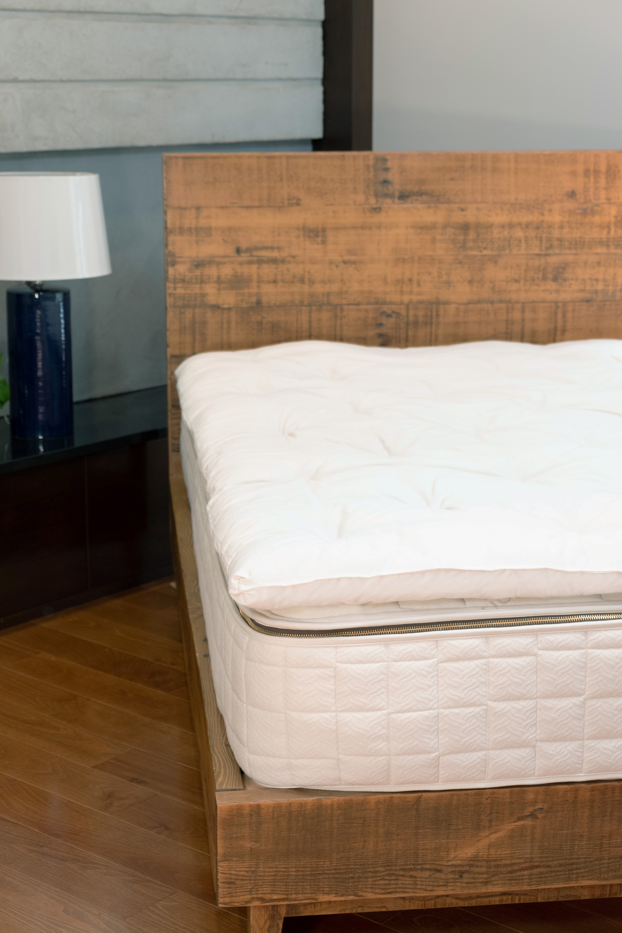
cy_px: 466
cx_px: 311
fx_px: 1399
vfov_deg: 36.9
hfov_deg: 25.1
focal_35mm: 54
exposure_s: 1/40
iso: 400
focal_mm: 35.8
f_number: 3.6
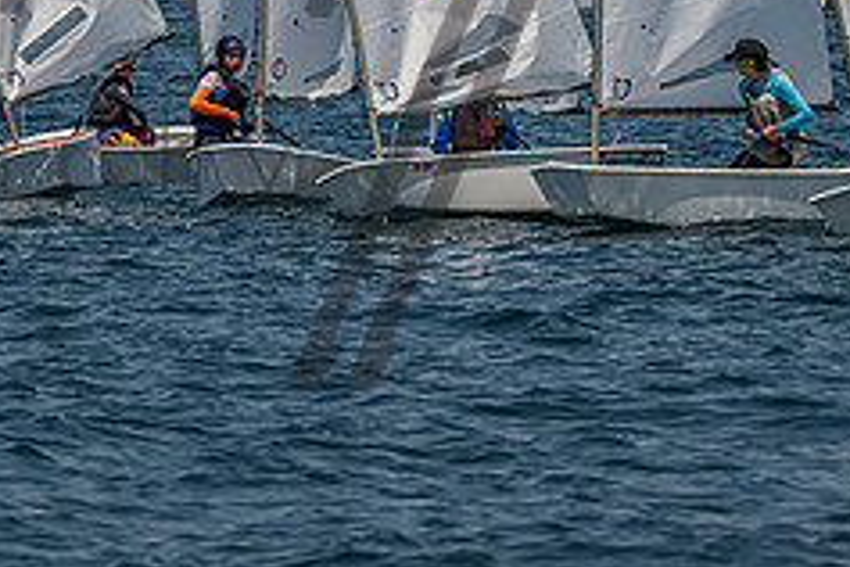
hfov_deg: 3.5
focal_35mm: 595
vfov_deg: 2.3
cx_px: 45
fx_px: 14048
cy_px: -62
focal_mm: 220
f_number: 8
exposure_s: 1/2000
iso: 320
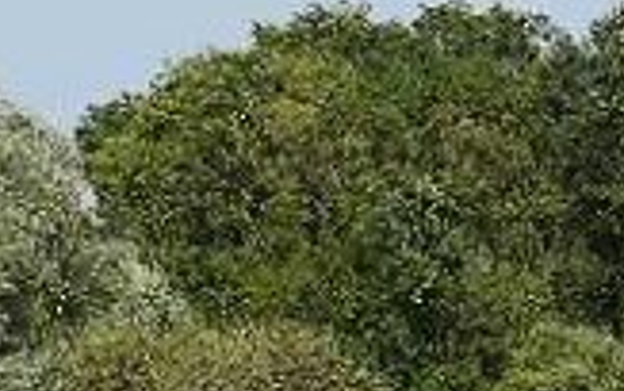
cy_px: 663
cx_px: -222
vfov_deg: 2.8
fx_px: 7928
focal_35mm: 466
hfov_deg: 4.5
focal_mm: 35
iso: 200
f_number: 6.3
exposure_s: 1/800
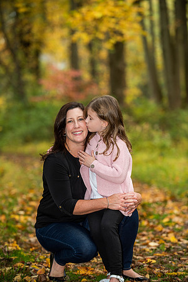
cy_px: 141
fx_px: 1097
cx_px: 94
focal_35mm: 140
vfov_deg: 14.7
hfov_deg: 9.8
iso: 250
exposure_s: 1/160
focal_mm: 140
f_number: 3.5
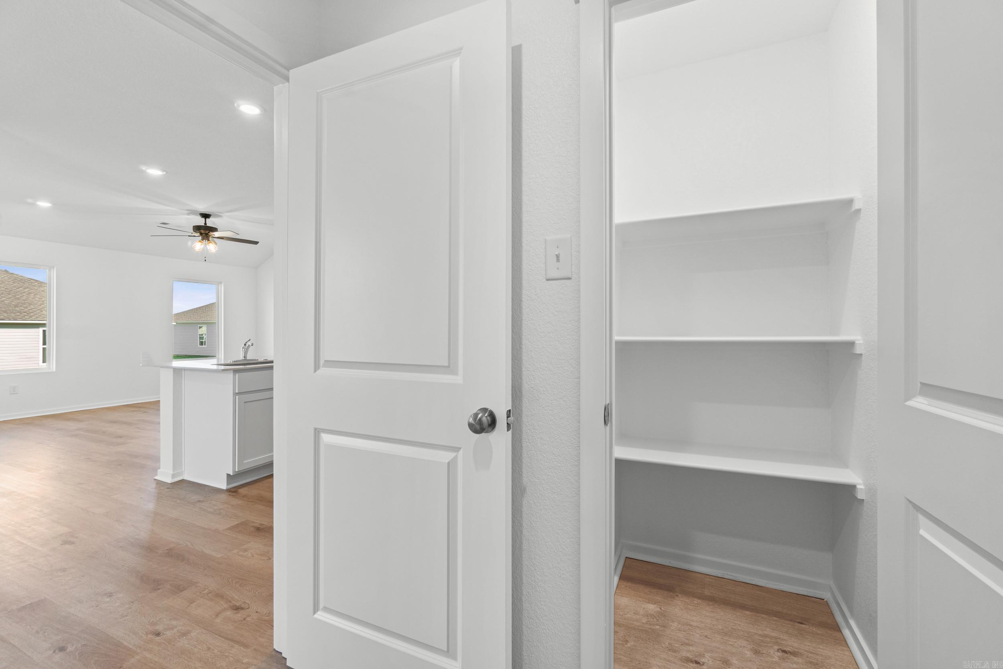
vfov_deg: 77.3
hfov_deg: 100.4
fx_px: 418
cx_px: 502
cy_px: 334
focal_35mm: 15
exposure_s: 1/5
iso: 250
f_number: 9
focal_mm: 10
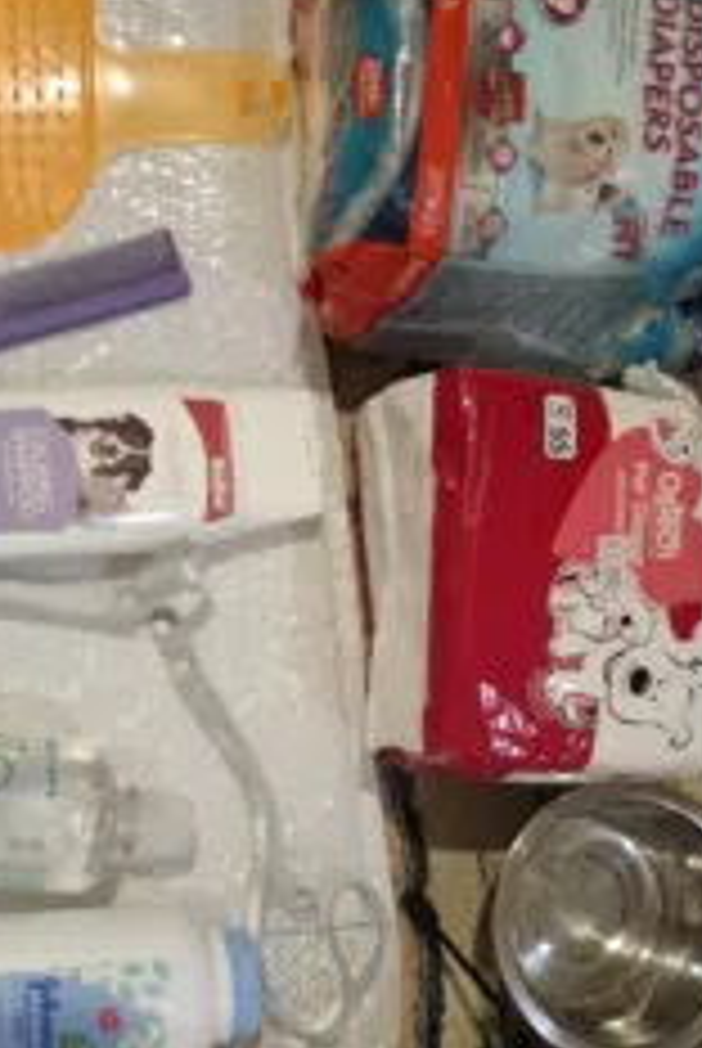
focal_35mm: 41
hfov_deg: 31.9
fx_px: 1196
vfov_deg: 46.9
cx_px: 144
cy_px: 657
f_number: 1.8
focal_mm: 5.54
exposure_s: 1/50
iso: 250
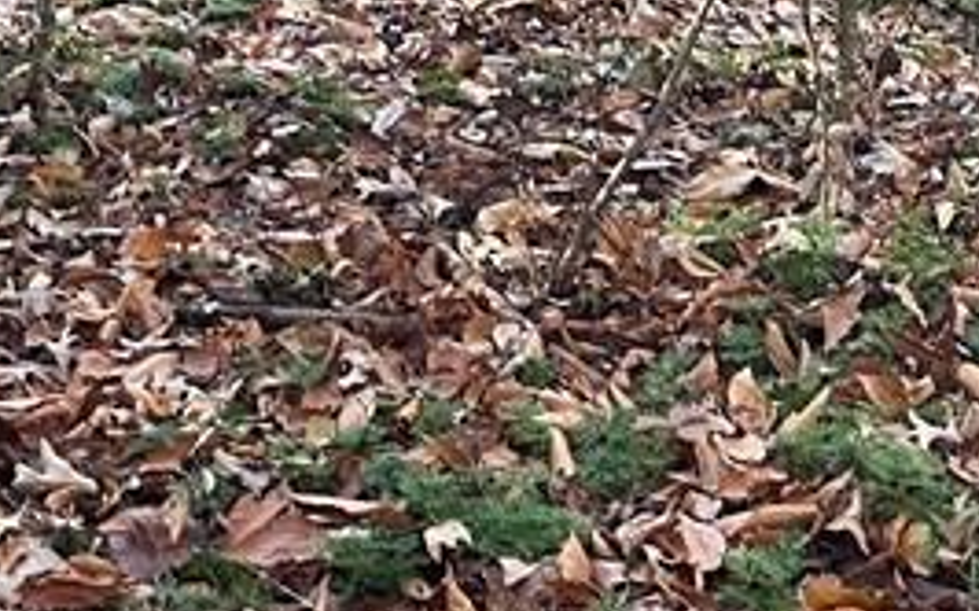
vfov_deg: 12.3
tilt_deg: -20.9
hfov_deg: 19.5
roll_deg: +1.6
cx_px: 777
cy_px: 166
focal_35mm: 106
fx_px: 2827
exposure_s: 1/72
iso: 125
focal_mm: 4.2
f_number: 1.6
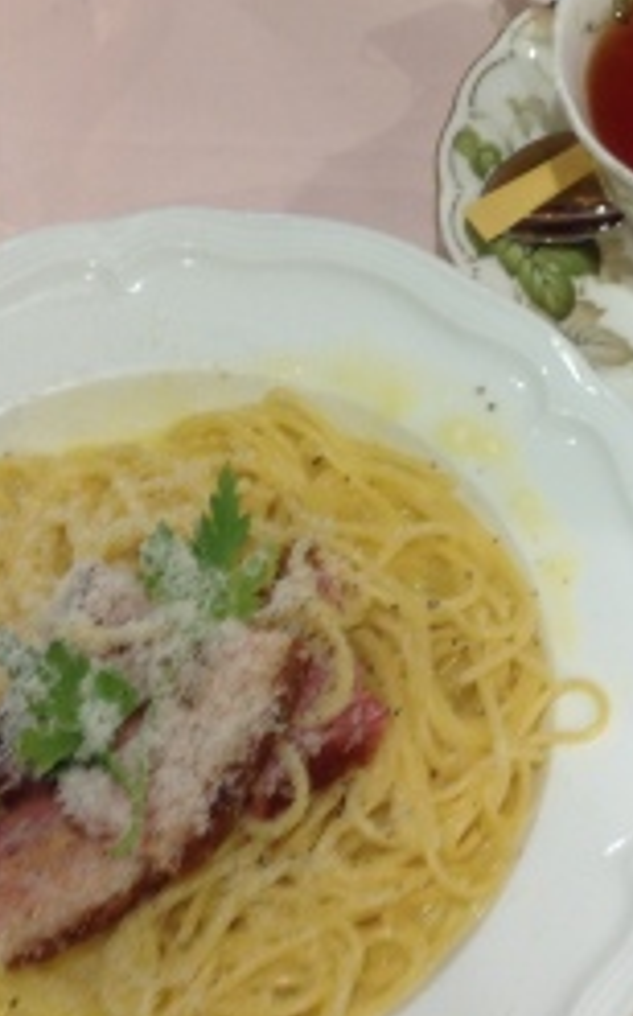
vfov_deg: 27.5
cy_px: 432
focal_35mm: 75
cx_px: 649
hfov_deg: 16.9
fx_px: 2074
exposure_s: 1/15
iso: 64
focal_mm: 4.28
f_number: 2.4
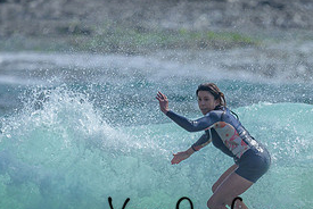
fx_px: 19391
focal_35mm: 2228
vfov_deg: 0.6
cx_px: 331
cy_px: 215
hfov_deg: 0.9
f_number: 6.3
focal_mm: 800
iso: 180
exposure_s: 1/2000
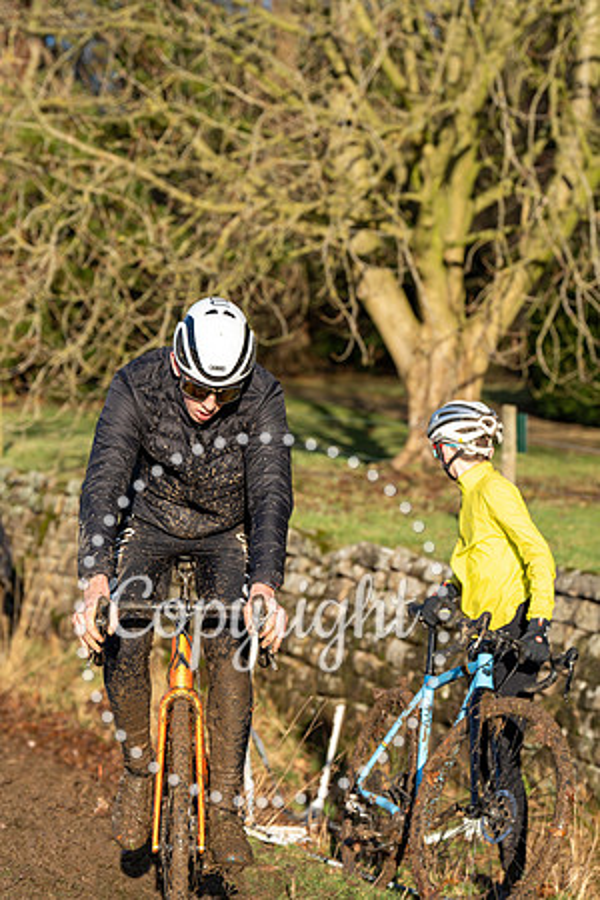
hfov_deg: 12.5
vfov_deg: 18.6
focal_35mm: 110
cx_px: 300
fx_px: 2750
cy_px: 450
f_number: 5
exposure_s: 1/1000
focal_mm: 110
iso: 250
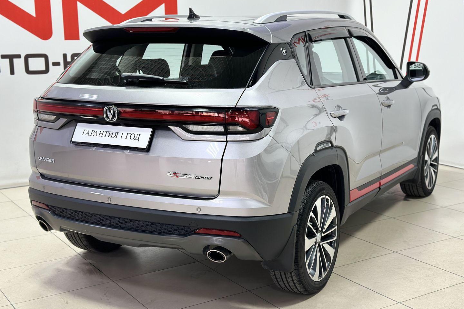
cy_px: 149
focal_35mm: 50
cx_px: 232
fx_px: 644
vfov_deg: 27.0
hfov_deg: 39.6
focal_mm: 6.86
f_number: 1.78
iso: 160
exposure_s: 1/100
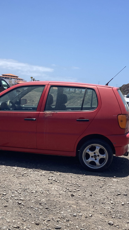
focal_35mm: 31
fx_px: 189
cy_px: 114
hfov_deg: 37.3
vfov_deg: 62.6
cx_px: 42
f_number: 1.8
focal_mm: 3.99
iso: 20
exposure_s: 1/2315
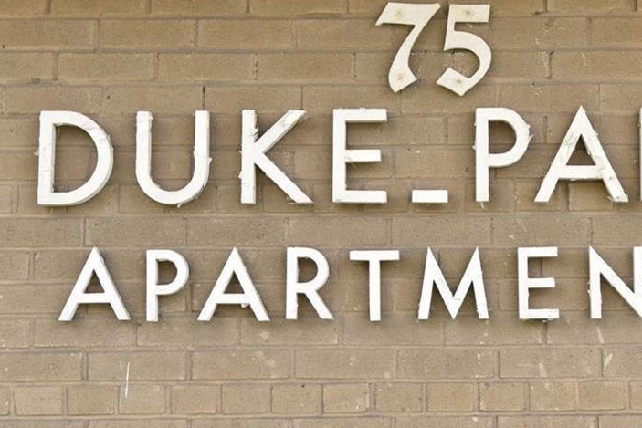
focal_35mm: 51
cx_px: 426
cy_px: 170
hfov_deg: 38.4
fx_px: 910
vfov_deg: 26.4
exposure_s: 1/200
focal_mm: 35
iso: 500
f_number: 7.1
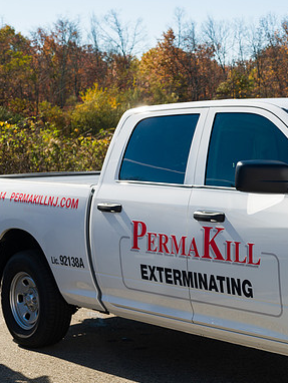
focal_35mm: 70
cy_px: 192
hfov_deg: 20.4
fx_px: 776
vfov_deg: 27.8
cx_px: 281
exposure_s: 1/200
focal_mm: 48
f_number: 11
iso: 100
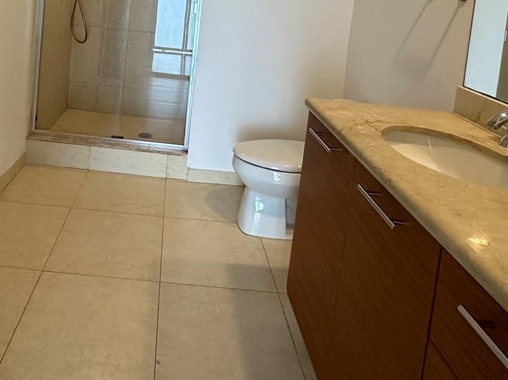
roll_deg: -5.4
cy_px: 5
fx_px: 440
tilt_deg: -4.1
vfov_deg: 41.1
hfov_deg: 58.7
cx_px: 172
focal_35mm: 30
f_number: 2.2
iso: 250
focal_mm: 2.22
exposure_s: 1/120
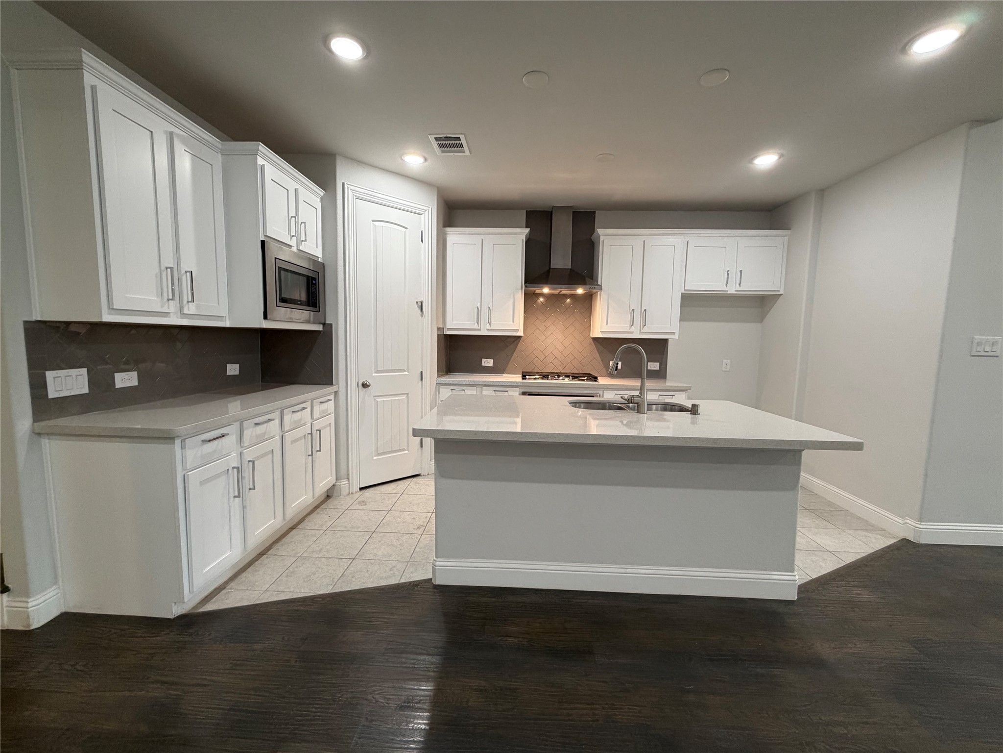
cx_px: 502
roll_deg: -0.6
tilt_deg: -4.9
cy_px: 376
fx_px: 406
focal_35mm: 14
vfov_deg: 85.7
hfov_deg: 102.1
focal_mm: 2.22
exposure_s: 1/60
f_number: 2.2
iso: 160
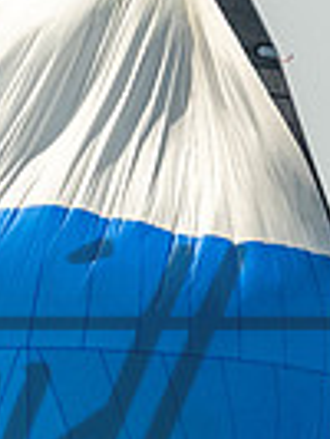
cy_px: 138
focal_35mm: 1906
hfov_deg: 0.8
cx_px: -14
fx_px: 24188
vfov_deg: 1.0
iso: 320
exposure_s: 1/1250
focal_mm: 200
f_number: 6.3
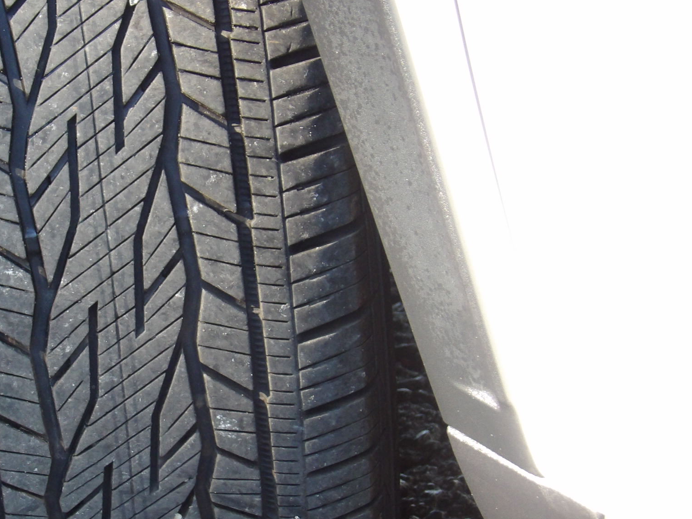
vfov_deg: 7.2
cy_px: 337
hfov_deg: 9.5
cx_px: 144
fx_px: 4138
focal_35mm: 207
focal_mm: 21.7
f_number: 4.2
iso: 279
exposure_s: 1/50
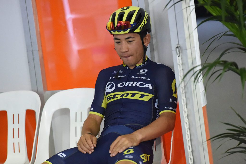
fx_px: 1366
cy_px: 82
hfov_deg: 10.3
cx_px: 123
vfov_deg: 6.9
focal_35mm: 200
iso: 20000
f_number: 3.5
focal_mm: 200
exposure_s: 1/1000
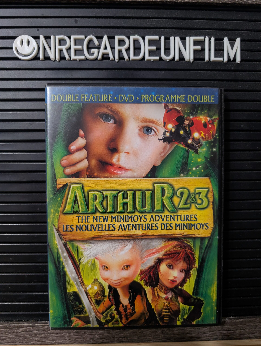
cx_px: 130
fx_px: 241
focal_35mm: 24
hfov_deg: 56.9
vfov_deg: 71.5
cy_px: 173
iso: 654
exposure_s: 1/120
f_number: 1.68
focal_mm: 6.9
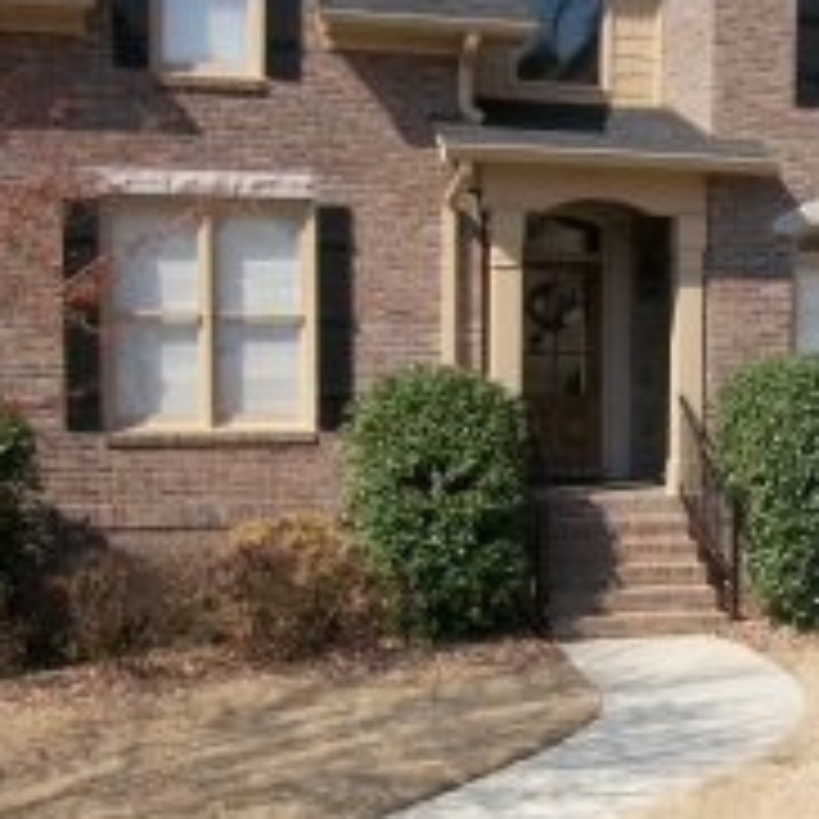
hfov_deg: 26.8
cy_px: 603
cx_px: 738
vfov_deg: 27.4
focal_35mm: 62
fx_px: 1660
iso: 80
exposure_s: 1/200
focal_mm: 5.7
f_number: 8.8
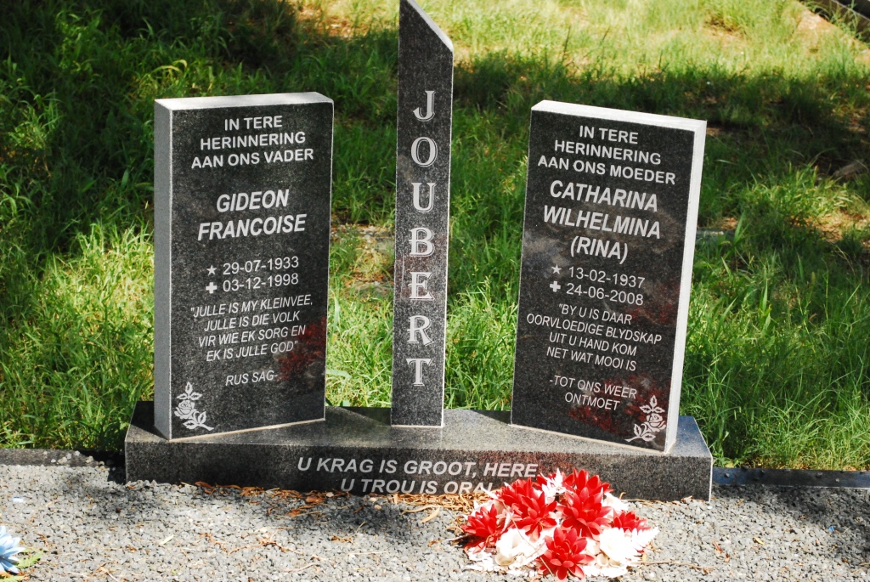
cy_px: 291
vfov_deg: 17.5
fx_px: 1887
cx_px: 435
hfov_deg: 26.0
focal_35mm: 78
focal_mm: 52
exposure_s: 1/3200
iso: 1600
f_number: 5.6
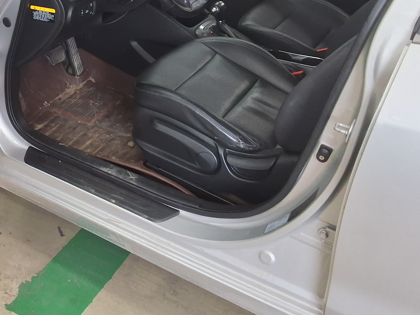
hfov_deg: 35.6
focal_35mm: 51
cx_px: 55
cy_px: 45
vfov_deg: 27.7
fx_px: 619
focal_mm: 2.91
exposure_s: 1/120
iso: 64
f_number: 1.9
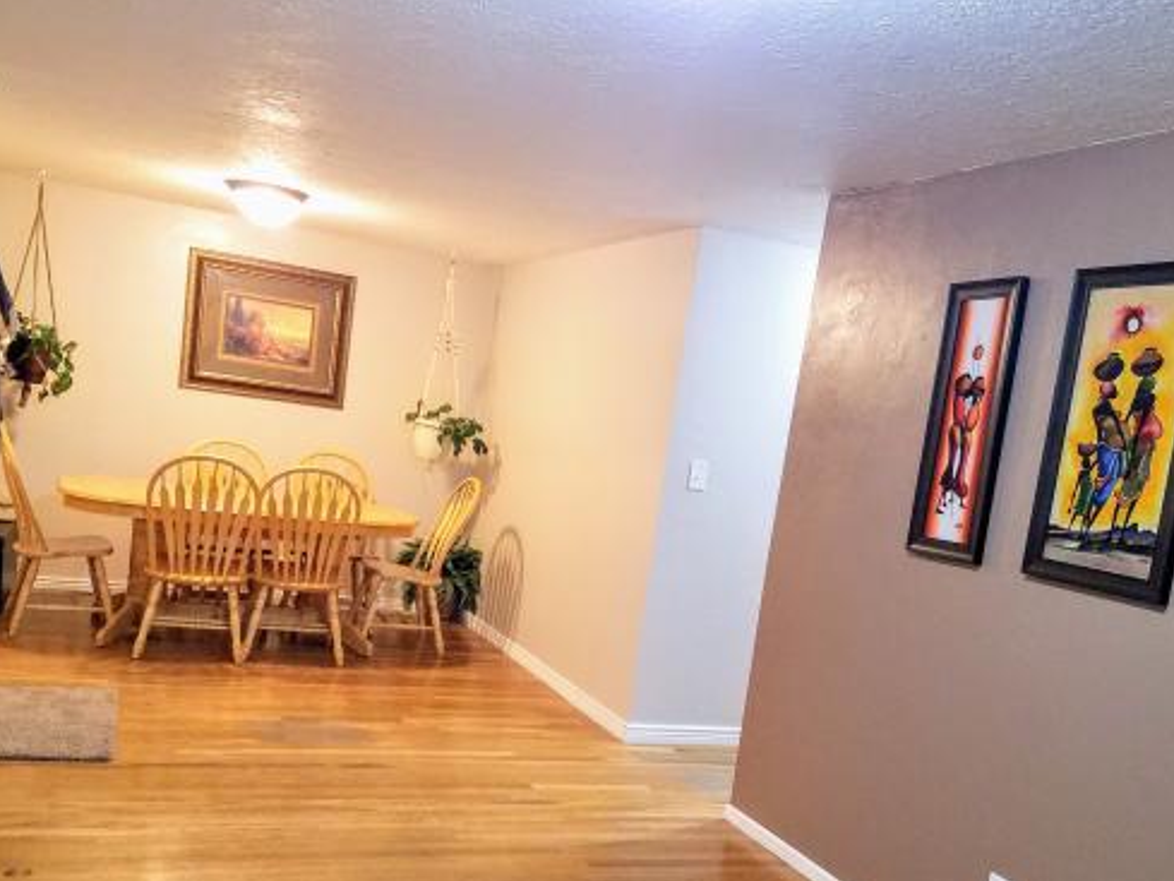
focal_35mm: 34
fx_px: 1153
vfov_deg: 41.5
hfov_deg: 53.9
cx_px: 569
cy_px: 552
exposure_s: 1/24
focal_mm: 4.2
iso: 200
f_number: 1.7
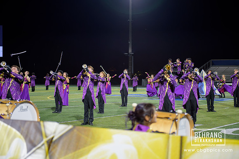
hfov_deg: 27.6
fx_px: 486
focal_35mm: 73
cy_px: 80
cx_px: 120
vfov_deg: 18.6
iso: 2000
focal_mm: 70
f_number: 2.8
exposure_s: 1/400
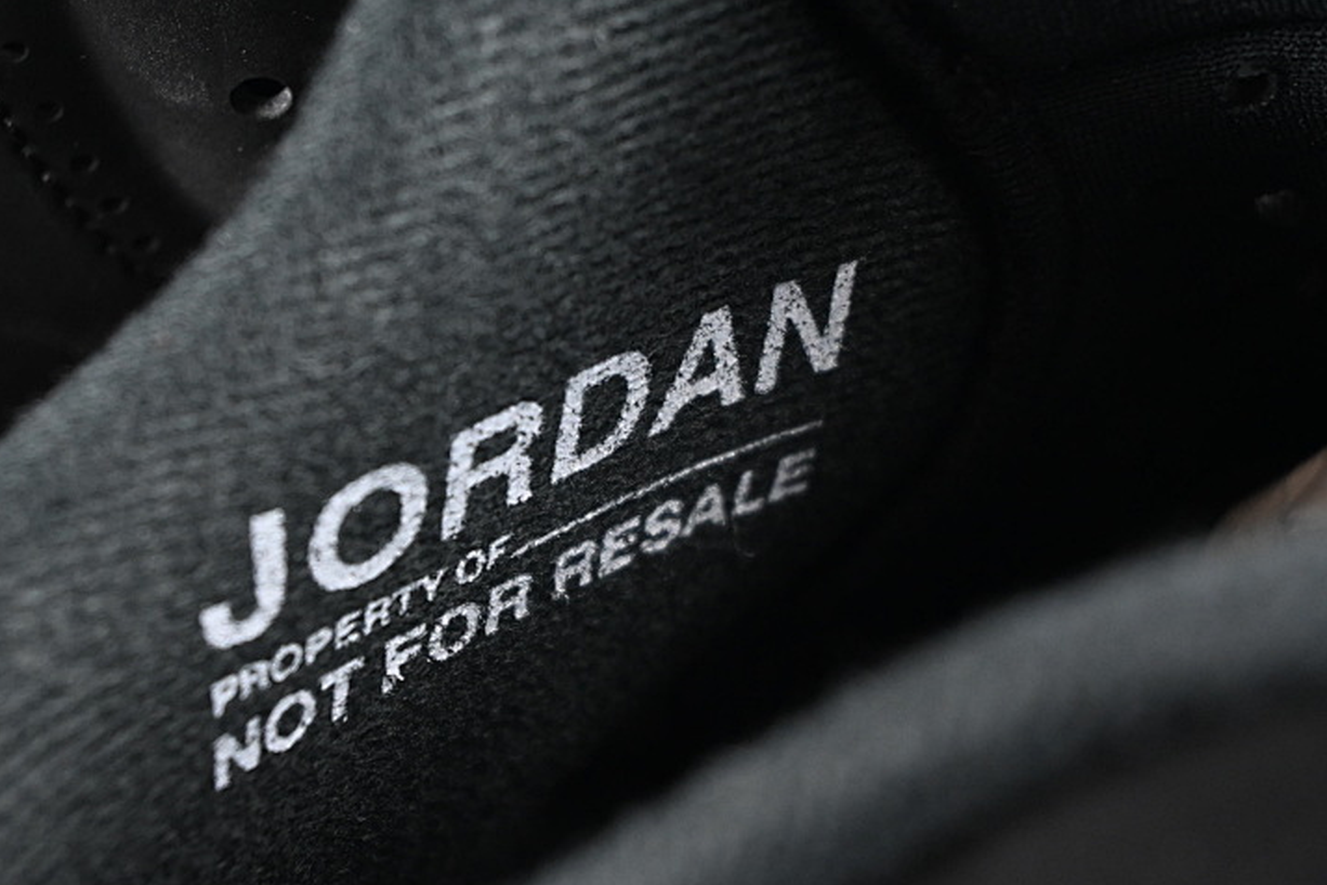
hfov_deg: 24.2
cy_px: 492
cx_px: 585
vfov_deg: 16.3
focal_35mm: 84
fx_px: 3096
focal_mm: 50
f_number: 6.3
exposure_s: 1/125
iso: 2500
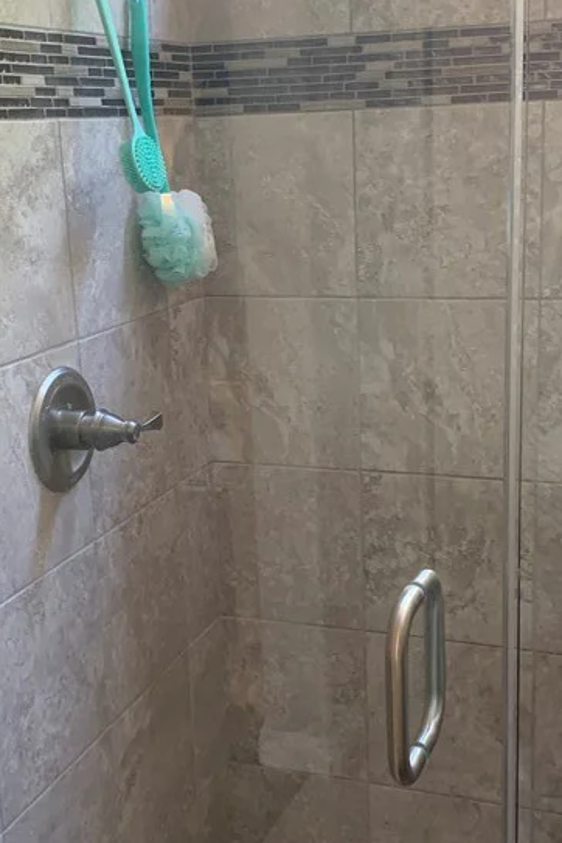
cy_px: 439
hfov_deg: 26.5
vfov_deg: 38.9
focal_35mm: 51
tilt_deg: -15.1
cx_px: 284
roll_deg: +1.4
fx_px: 1194
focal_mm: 4.25
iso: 320
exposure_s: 1/60
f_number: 1.8
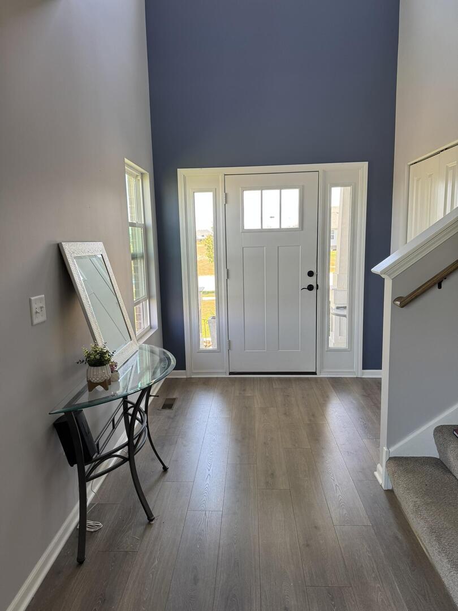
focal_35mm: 24
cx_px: 229
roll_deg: +1.0
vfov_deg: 71.6
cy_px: 306
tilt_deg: -9.3
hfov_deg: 56.8
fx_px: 423
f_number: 1.78
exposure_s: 1/121
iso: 100
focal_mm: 6.76
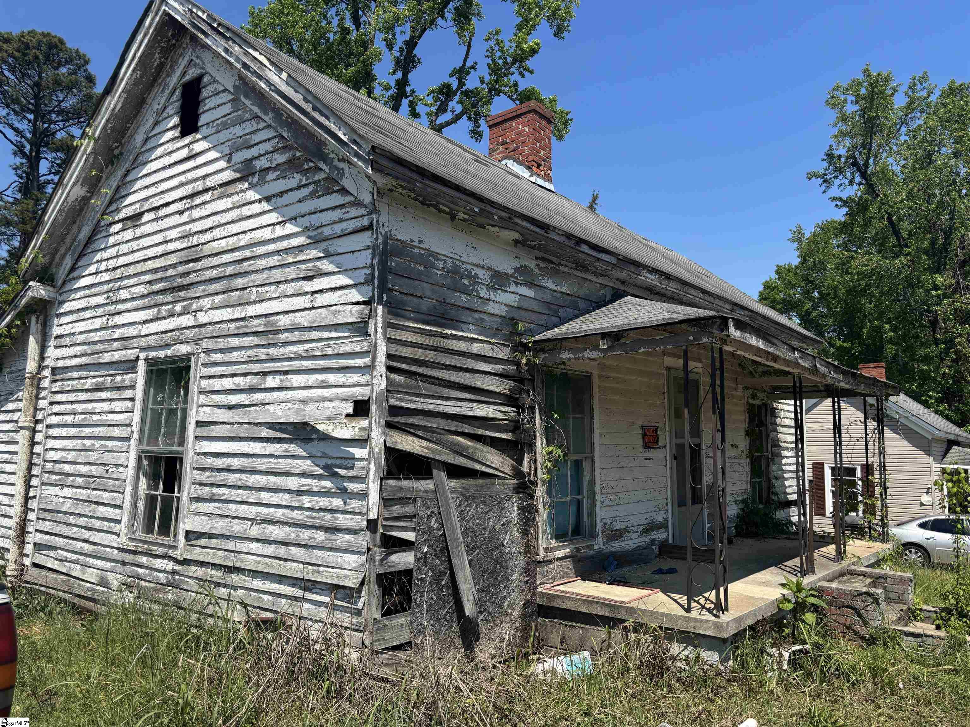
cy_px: 364
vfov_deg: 53.1
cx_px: 485
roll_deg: -0.7
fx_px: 729
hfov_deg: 67.3
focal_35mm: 26
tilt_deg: +7.0
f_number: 1.6
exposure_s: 1/3311
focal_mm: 5.96
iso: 50
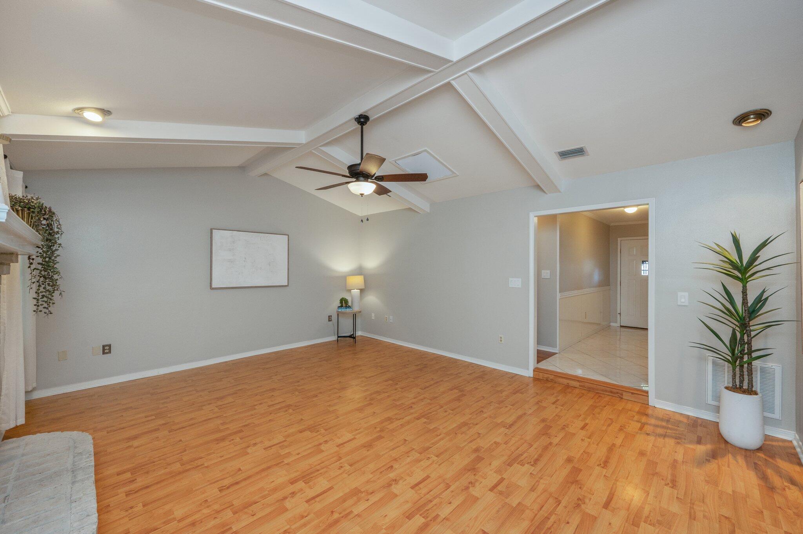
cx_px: 402
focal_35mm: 14
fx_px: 312
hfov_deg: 104.3
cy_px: 267
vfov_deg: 81.1
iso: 640
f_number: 8
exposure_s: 1/25
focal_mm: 14
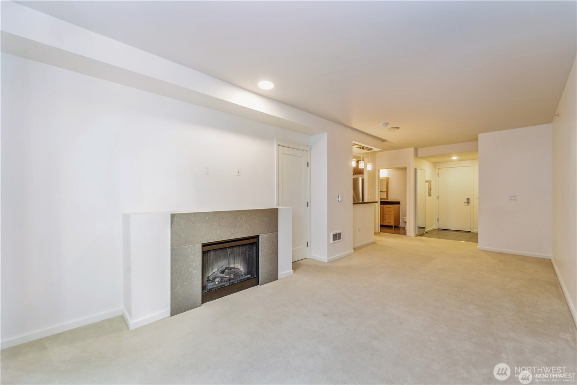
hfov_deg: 104.3
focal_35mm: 14
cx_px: 288
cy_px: 192
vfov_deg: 81.2
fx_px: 224
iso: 200
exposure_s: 1/2
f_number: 8
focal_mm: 14
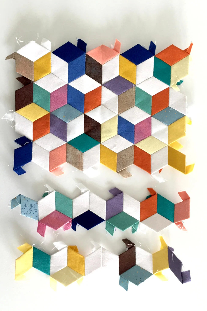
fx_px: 267
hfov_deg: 42.3
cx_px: 102
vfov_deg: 60.3
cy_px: 156
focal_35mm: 31
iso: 125
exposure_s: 1/33
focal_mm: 4.2
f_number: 2.2
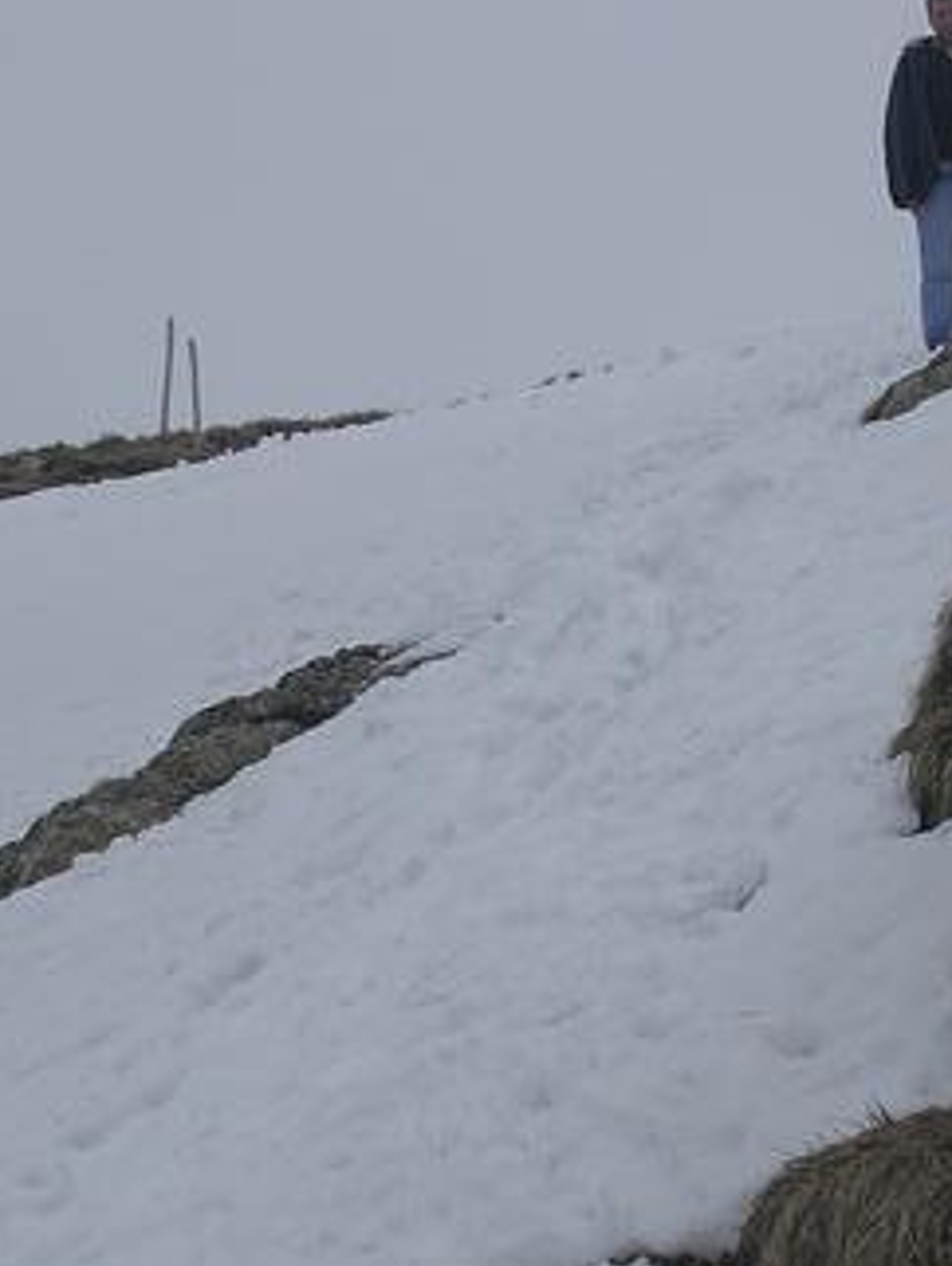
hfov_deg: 10.4
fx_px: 5237
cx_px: 677
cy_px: 503
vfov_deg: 13.8
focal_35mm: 143
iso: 100
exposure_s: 1/973
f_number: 3.7
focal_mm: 10.9
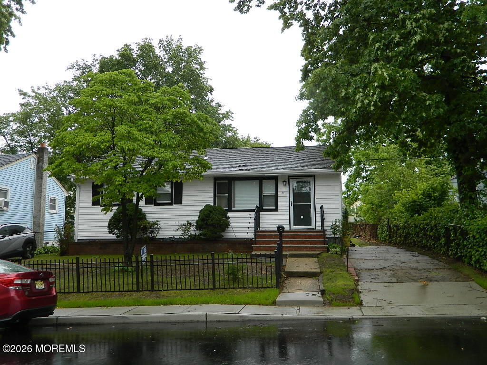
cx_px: 244
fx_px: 492
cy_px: 182
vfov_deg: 40.7
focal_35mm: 35
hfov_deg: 52.6
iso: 80
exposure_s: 1/200
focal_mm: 6.2
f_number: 3.3
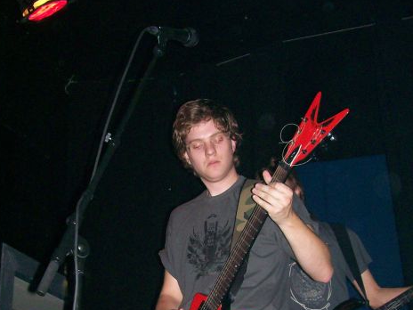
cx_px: 182
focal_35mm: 62
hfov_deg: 31.2
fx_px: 740
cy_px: 233
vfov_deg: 23.4
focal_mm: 6
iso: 140
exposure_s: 1/64
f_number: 2.7
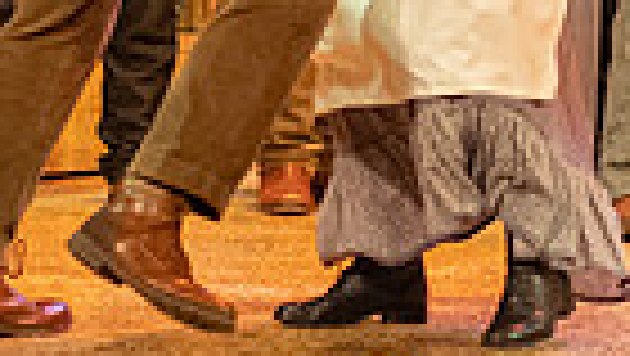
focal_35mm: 327
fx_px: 5467
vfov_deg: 3.7
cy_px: -458
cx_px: 89
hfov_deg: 6.6
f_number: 1.8
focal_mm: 35
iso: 1250
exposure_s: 1/500
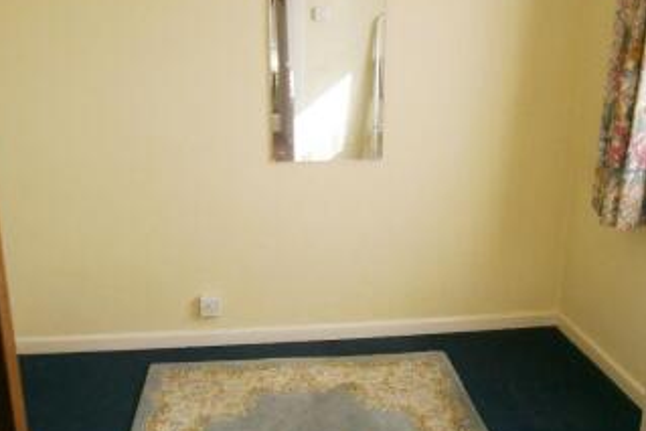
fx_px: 664
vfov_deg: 36.0
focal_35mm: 37
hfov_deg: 51.9
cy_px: 222
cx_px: 316
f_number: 2.8
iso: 80
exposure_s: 1/100
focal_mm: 4.7
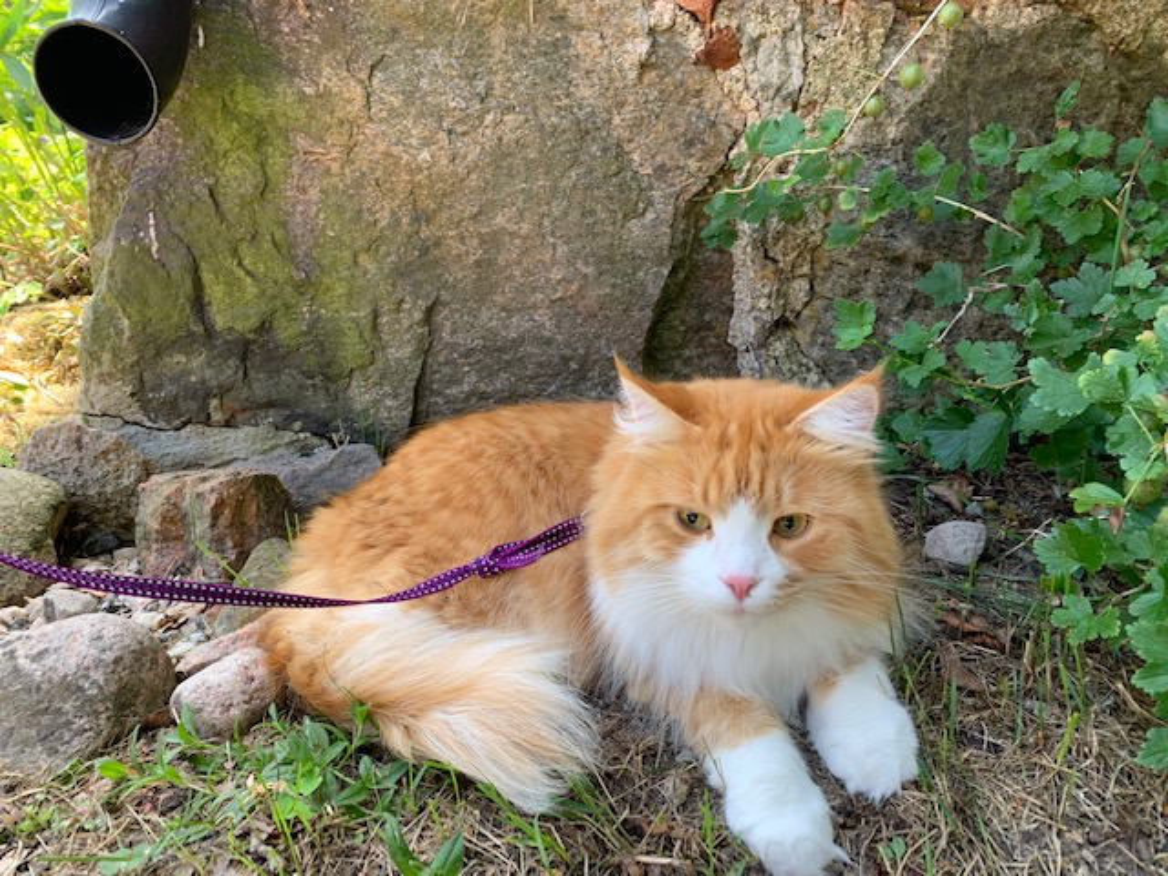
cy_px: 438
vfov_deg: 53.1
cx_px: 584
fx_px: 877
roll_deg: -0.6
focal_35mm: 26
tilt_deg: -19.6
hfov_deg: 67.3
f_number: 1.8
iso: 32
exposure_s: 1/122
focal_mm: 4.25
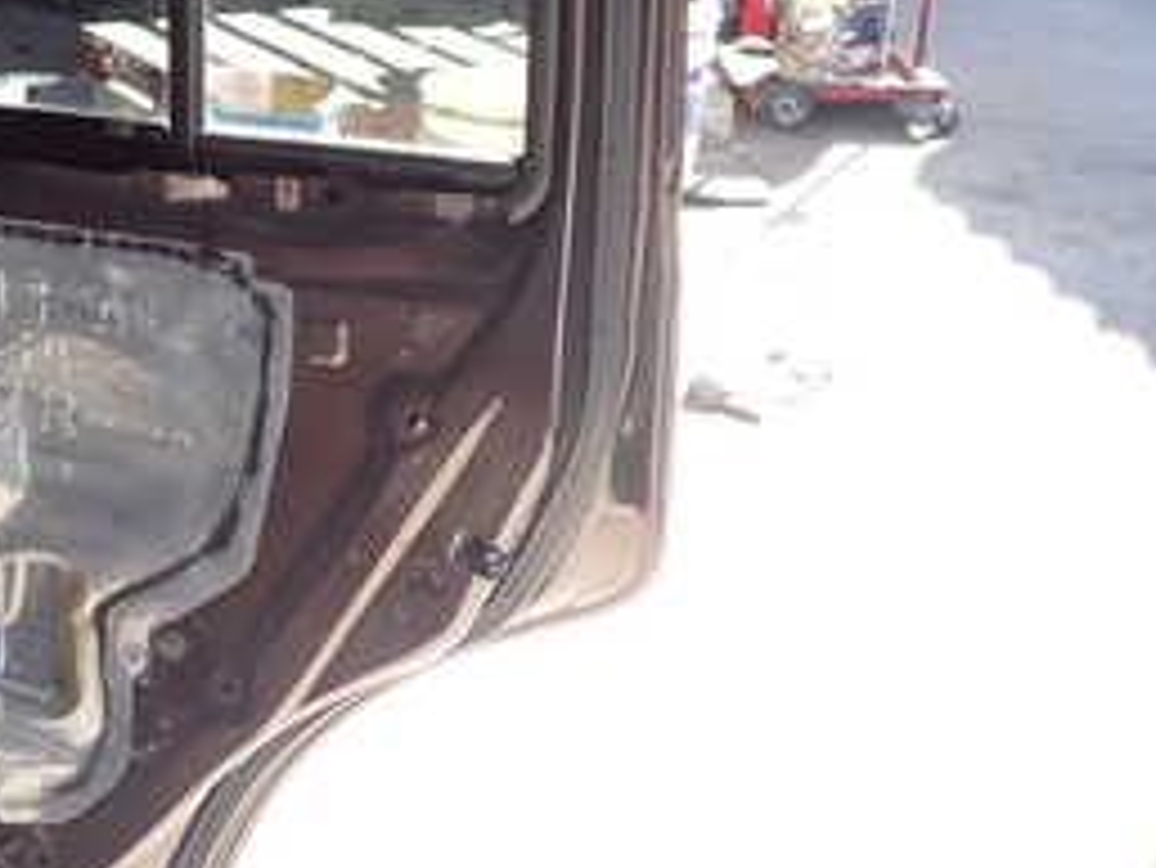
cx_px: -49
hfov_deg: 26.1
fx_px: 2339
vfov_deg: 20.8
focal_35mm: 70
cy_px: 180
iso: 200
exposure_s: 1/125
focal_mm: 5.4
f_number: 2.3
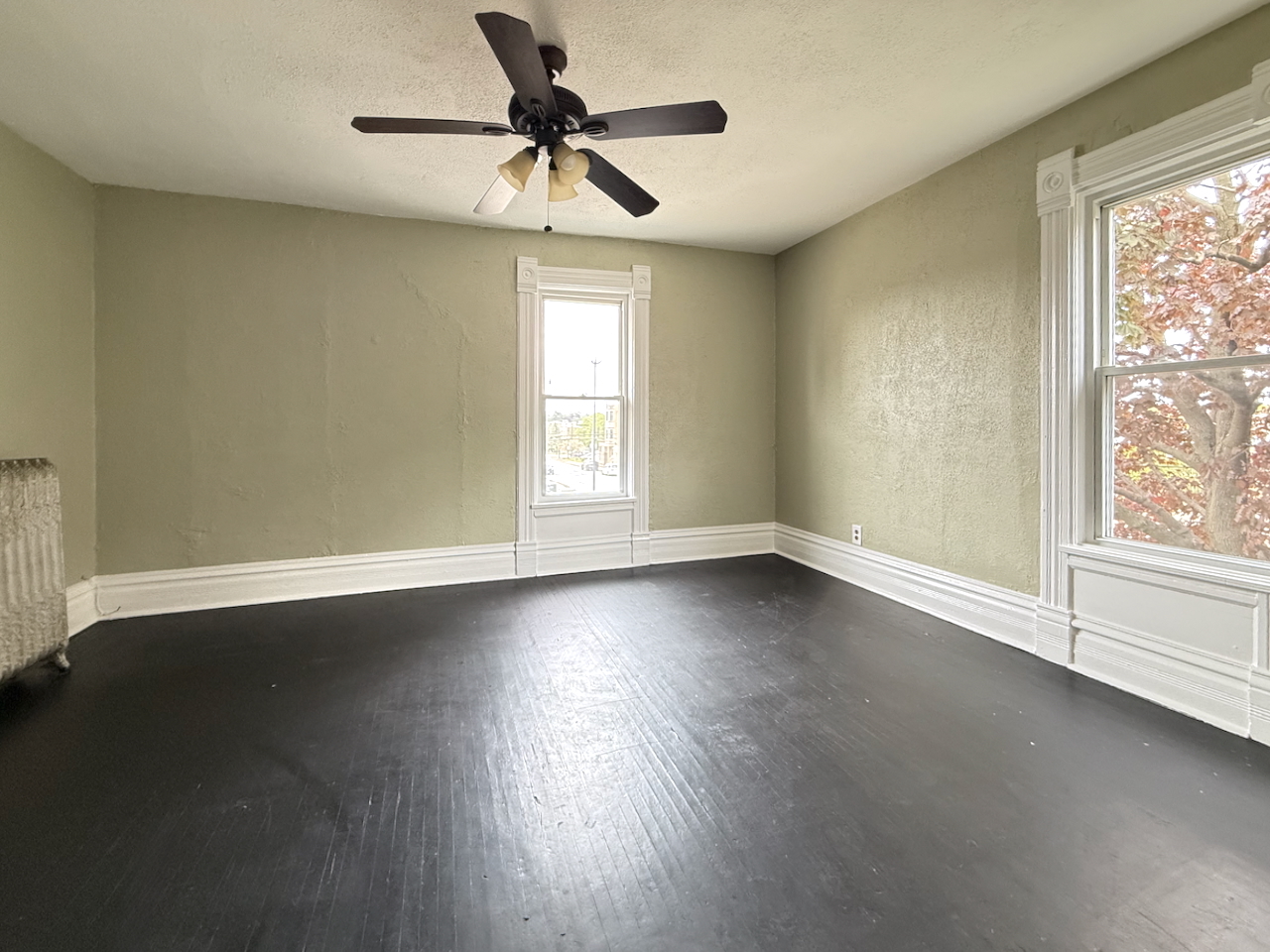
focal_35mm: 14
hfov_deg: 102.1
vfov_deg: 85.7
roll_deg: -0.4
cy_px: 476
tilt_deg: -4.9
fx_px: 514
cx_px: 635
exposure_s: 1/60
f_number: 2.2
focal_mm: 2.22
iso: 500
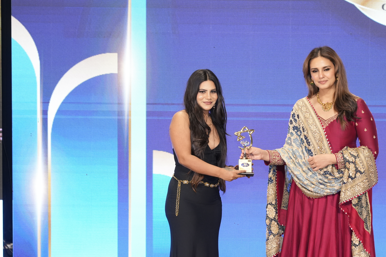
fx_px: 1726
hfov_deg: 12.7
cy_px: 184
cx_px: 265
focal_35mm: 161
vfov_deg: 8.5
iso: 2000
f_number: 4.5
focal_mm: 105
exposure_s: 1/125
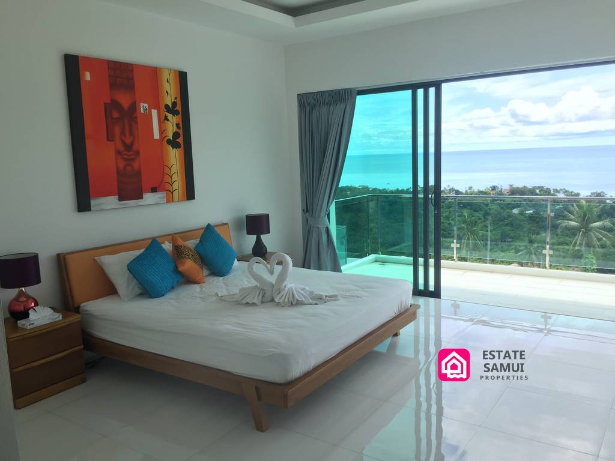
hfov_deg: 61.7
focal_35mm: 29
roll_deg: +0.2
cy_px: 230
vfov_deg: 48.2
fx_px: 515
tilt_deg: -8.2
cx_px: 308
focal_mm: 4.15
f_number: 2.2
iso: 32
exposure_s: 1/542
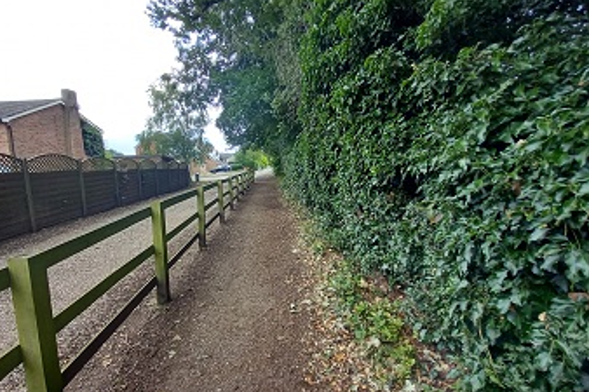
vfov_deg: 73.7
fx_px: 262
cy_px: 200
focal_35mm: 16
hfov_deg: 96.2
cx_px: 256
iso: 40
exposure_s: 1/120
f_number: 2.2
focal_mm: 1.13
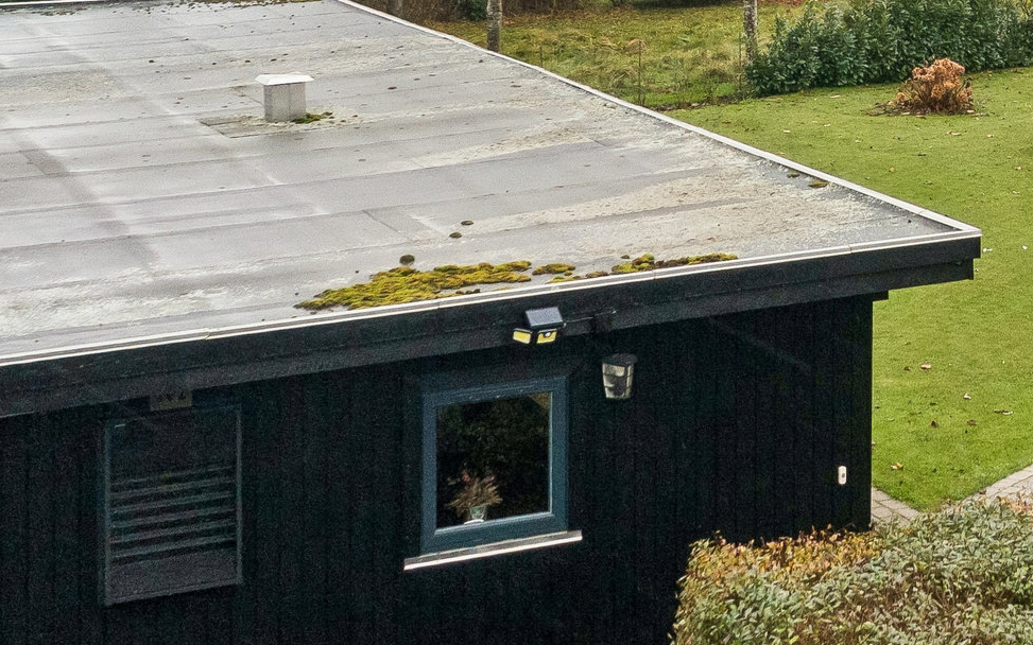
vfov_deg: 14.7
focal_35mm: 88
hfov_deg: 22.3
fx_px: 2477
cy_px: 42
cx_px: 1123
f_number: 4
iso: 200
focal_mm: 10.3
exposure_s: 1/120
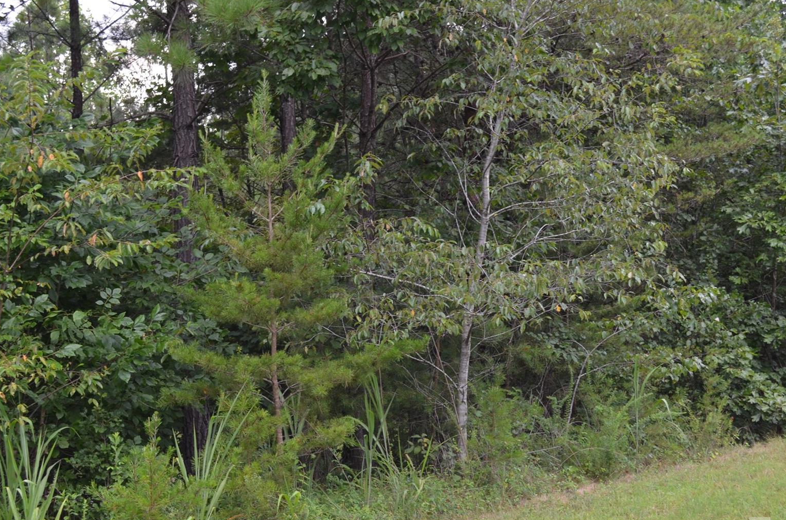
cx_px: 394
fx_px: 1220
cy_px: 266
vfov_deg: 24.1
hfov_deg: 35.7
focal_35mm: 56
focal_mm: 28
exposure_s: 1/125
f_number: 5.6
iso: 360
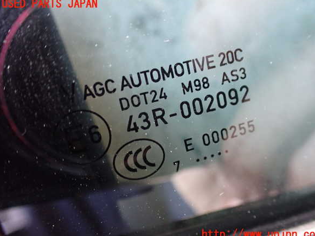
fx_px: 282
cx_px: 162
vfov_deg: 45.4
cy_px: 119
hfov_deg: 58.4
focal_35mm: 31
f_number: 2.3
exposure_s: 1/40
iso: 800
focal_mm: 5.4
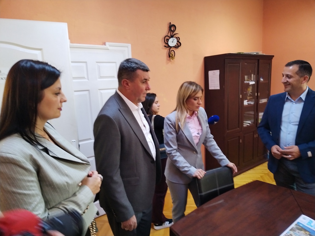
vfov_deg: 53.1
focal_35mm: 26
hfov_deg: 67.3
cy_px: 118
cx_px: 158
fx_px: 237
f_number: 1.8
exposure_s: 1/33.3
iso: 668
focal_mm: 4.75
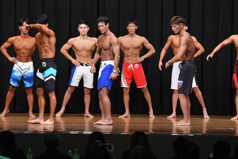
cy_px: 75
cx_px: 113
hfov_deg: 11.5
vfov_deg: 7.7
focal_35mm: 178
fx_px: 1177
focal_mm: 105
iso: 8000
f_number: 5.6
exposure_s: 1/400
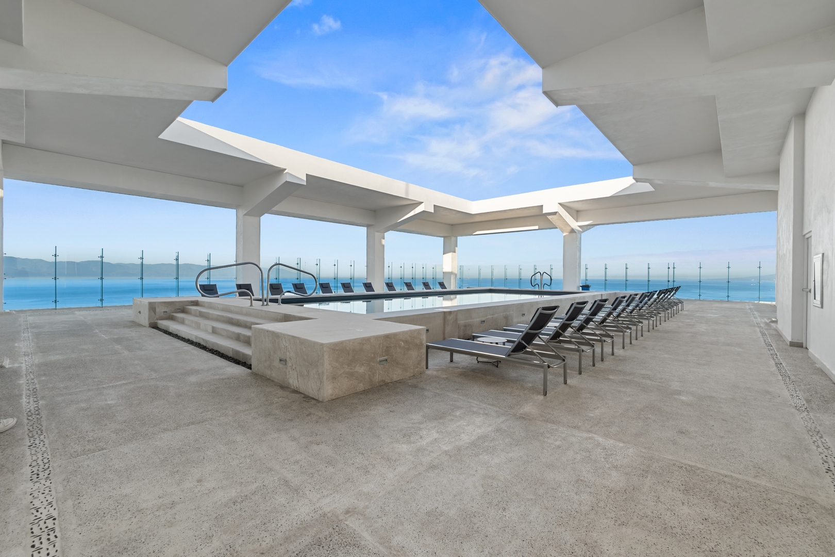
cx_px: 418
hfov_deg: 100.4
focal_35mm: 15
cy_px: 278
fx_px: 348
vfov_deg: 77.3
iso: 160
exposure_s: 1/30
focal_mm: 10
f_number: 9
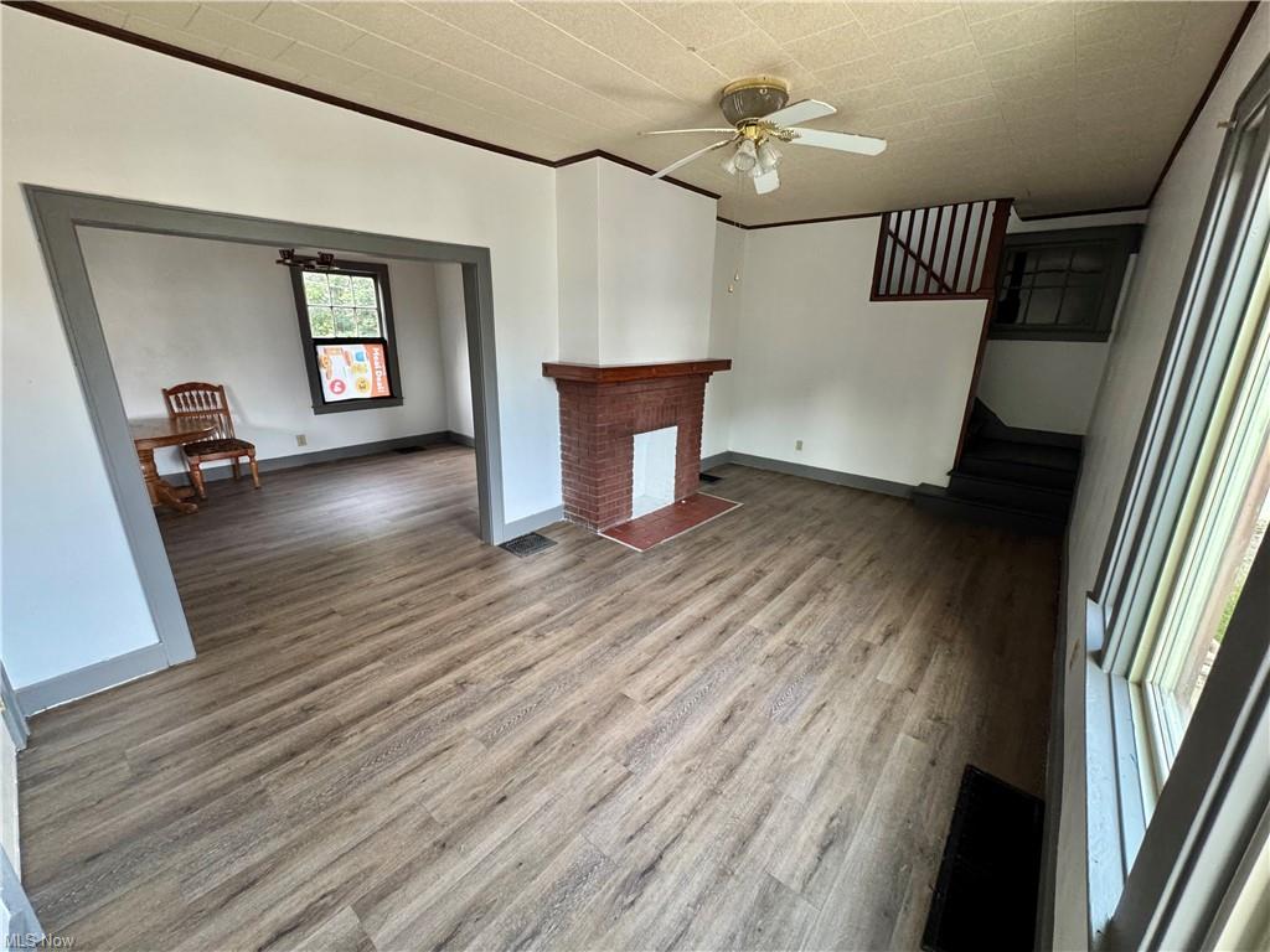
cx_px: 635
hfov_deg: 102.1
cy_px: 476
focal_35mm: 14
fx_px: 514
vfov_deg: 85.7
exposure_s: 1/60
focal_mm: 2.22
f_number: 2.2
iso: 400
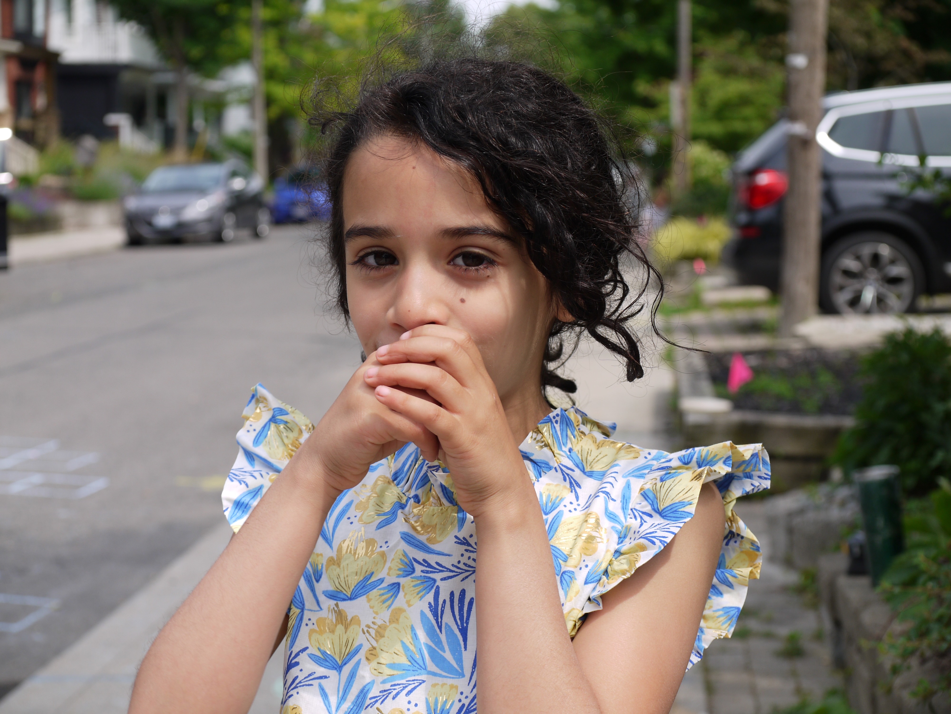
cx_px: 476
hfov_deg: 27.8
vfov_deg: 21.0
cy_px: 357
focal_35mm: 70
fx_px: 1923
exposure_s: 1/500
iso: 100
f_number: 5
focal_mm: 35
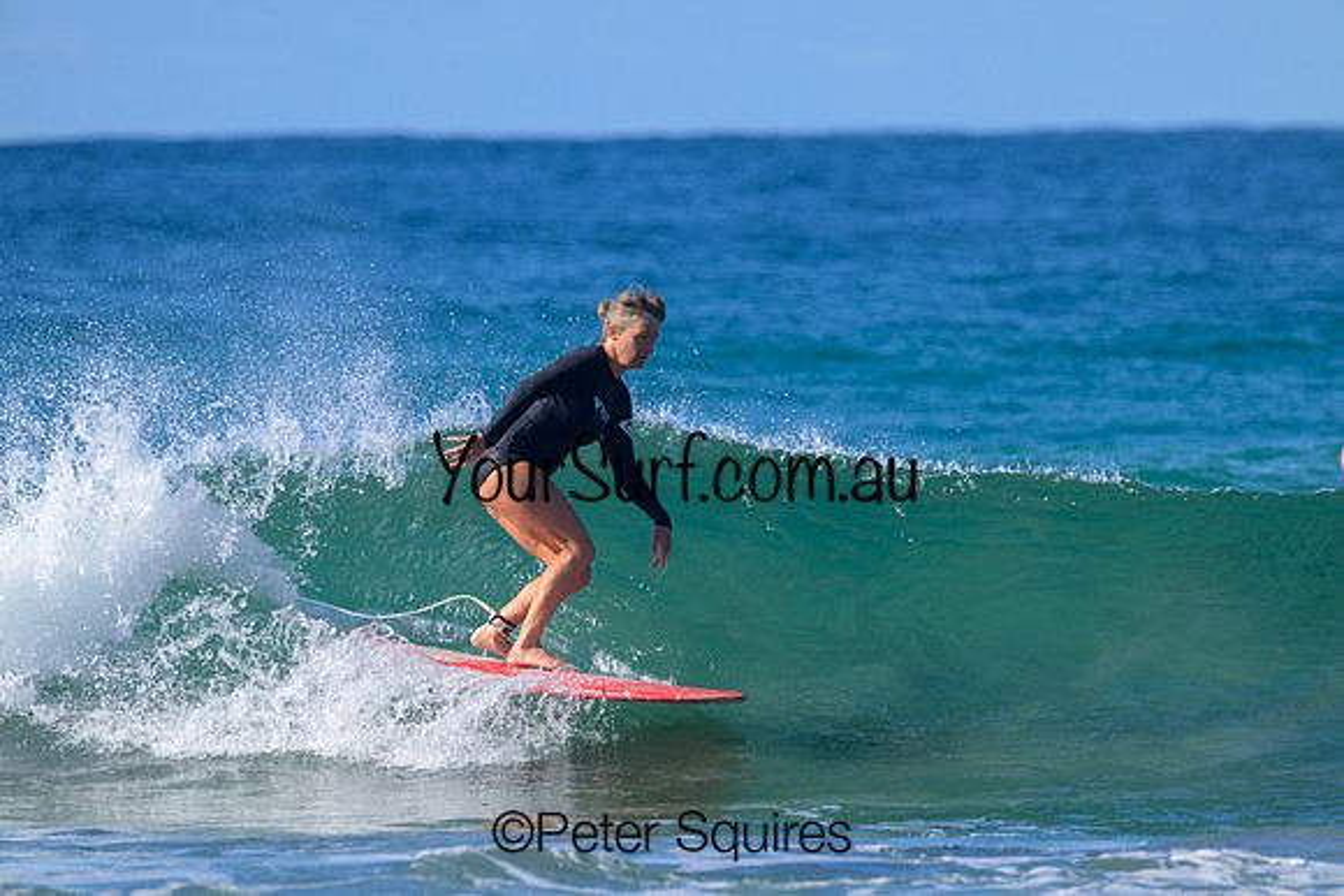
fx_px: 23151
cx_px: 672
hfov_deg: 3.3
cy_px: 448
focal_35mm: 620
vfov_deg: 2.2
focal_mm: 620
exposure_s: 1/2000
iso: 800
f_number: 11
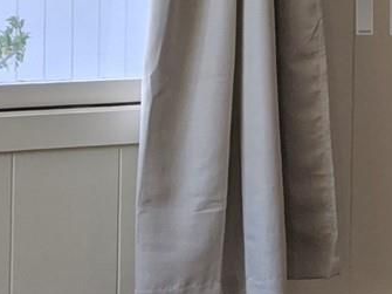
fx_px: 1460
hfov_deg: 14.4
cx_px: 573
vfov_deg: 11.2
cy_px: -86
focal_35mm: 129
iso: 46
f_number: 1.8
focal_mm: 4.44
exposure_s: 1/150
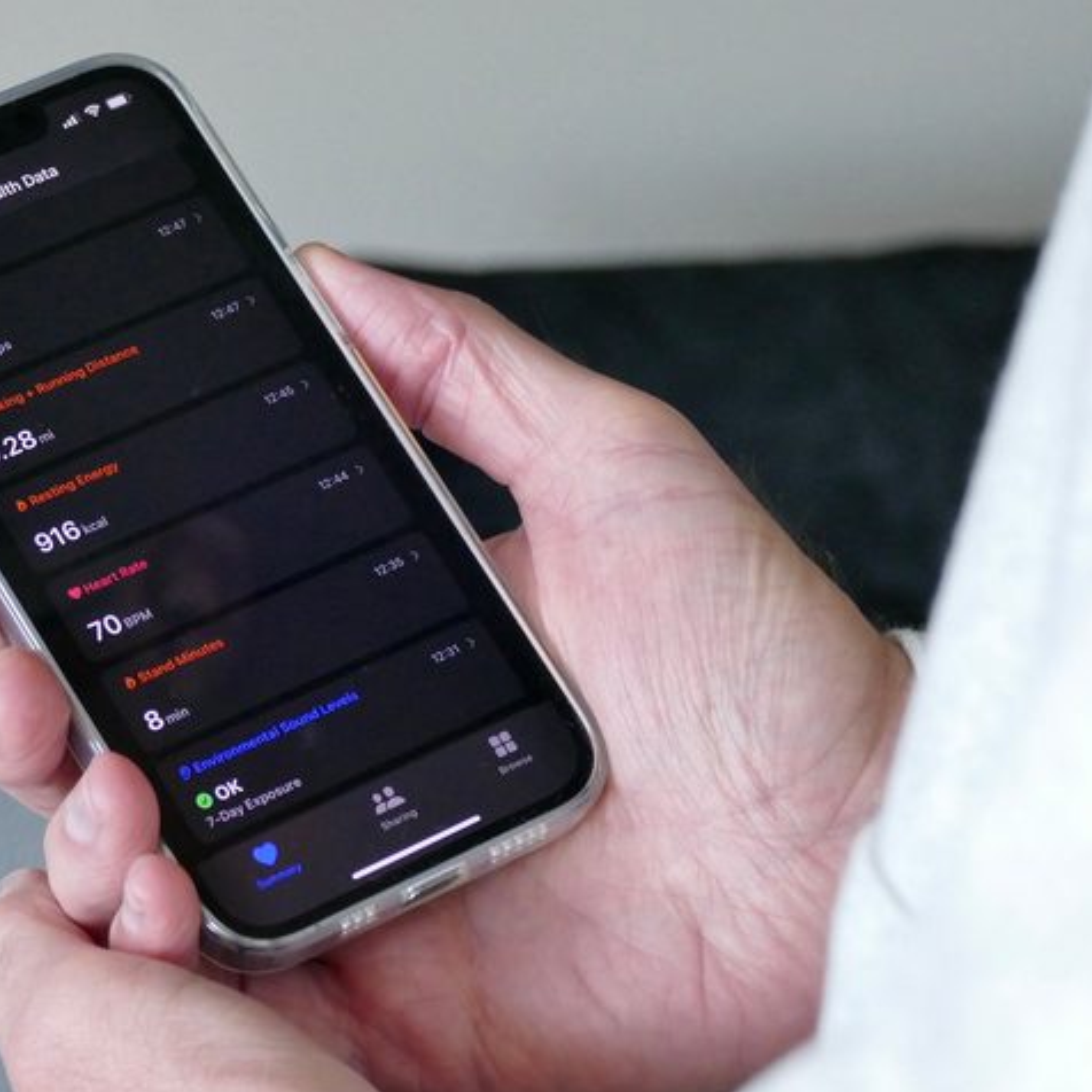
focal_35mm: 135
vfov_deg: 12.9
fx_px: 4818
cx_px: 367
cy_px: 547
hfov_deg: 12.9
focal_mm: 38.48
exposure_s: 1/80
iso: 1250
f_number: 4.5
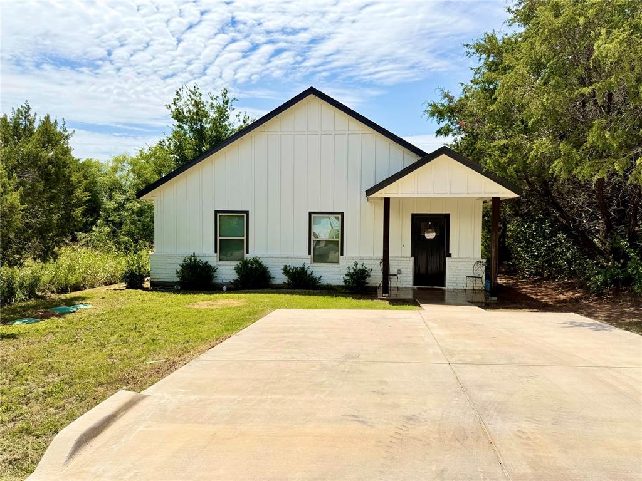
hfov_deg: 71.6
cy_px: 240
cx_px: 321
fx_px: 445
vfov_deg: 56.8
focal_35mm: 24
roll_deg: -0.3
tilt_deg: -2.6
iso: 80
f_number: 1.78
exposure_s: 1/2907
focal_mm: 6.76
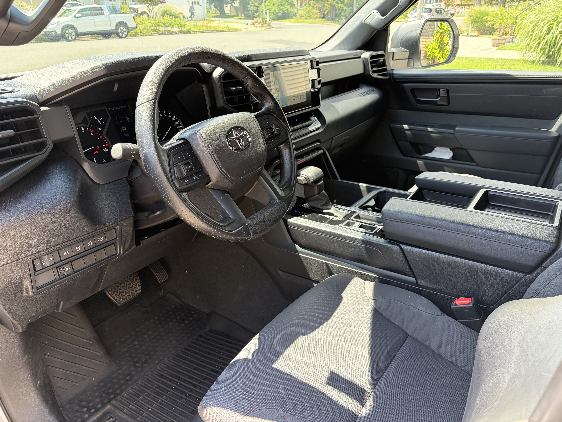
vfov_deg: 53.1
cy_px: 211
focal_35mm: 26
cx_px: 281
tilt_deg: -24.4
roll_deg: -1.5
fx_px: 422
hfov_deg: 67.3
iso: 100
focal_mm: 5.96
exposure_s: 1/219
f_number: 1.6
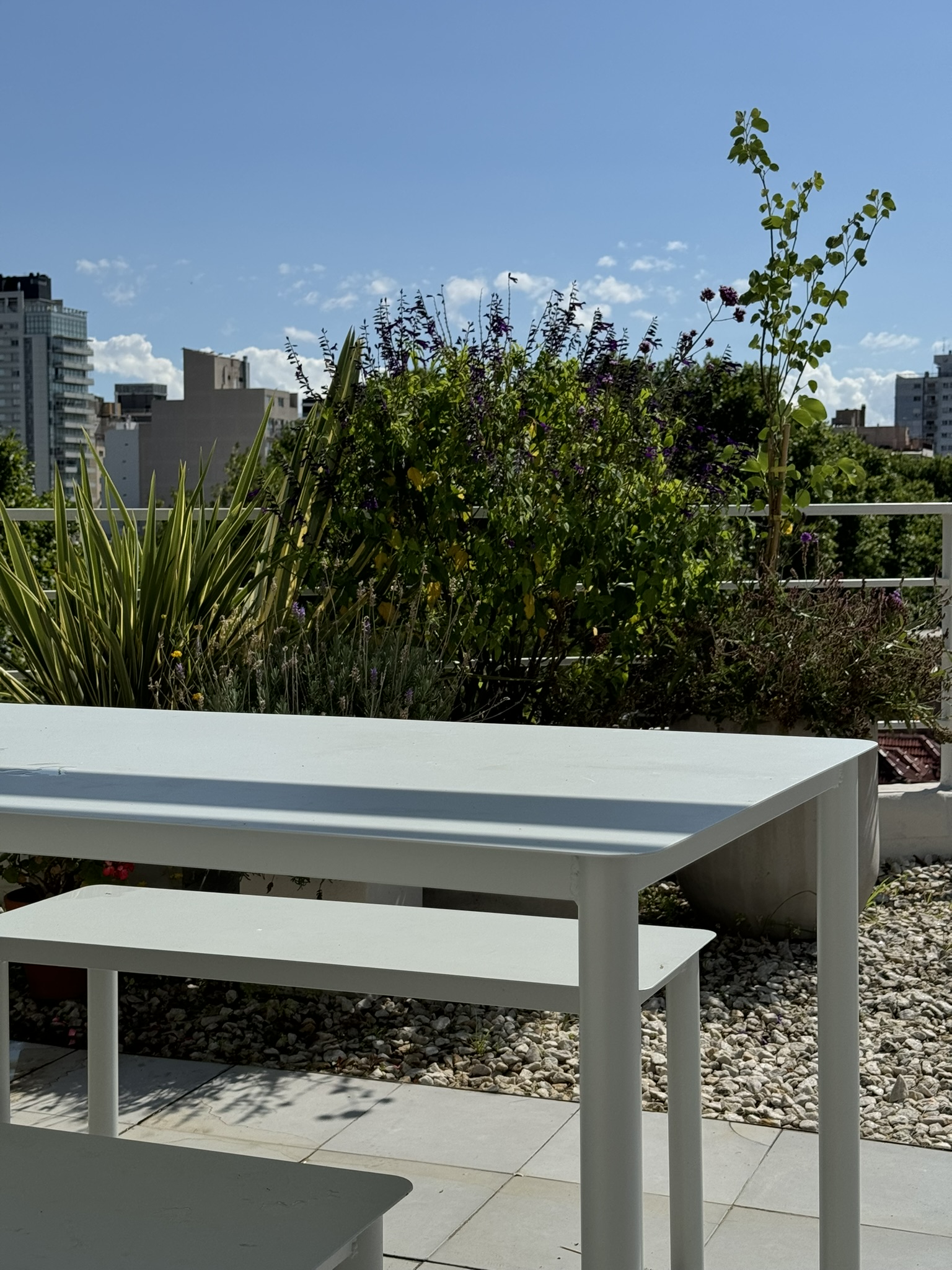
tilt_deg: -3.0
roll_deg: +0.6
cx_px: 476
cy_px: 635
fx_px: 1760
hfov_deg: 30.3
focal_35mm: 48
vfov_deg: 39.7
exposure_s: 1/7937
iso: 64
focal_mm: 6.76
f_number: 1.78
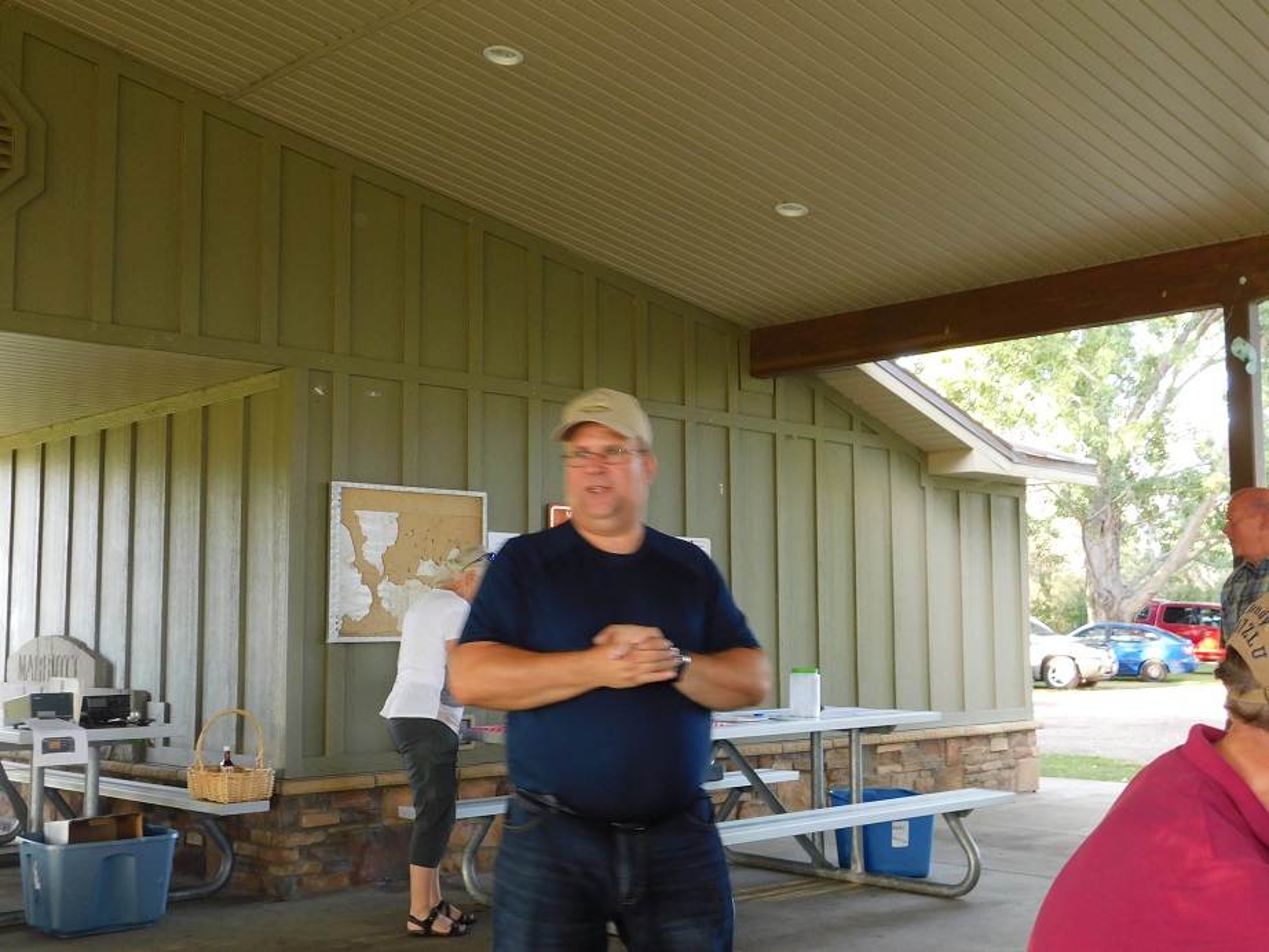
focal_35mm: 40
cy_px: 476
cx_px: 634
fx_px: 1467
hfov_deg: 46.8
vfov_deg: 36.0
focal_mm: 7.1
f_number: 3.6
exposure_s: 1/30
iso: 200
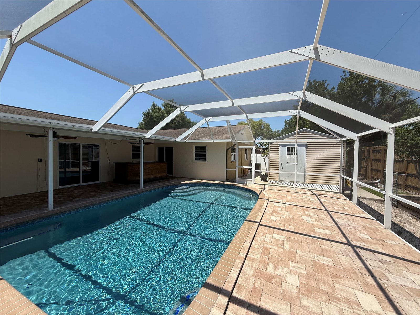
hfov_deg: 102.1
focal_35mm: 14
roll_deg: -1.2
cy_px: 158
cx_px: 210
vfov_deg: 85.7
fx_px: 170
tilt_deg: -1.3
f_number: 2.2
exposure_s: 1/1312
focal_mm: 2.22
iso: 50
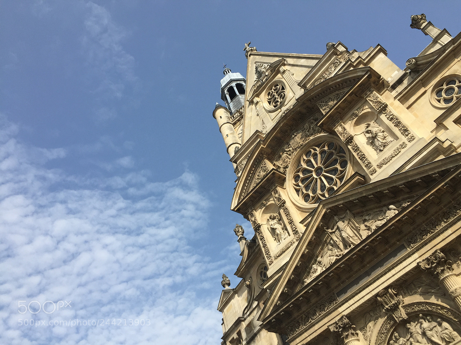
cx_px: 230
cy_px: 172
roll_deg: +16.9
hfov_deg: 61.7
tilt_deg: +44.9
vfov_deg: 48.2
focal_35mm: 29
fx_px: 386
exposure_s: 1/2083
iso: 32
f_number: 2.2
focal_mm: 4.15
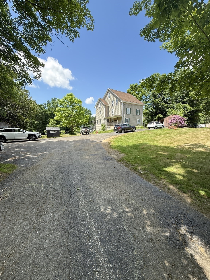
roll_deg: -0.8
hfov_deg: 85.7
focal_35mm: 14
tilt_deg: -4.6
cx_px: 105
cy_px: 140
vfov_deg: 102.1
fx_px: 113
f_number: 2.2
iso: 64
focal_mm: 2.22
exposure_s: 1/264
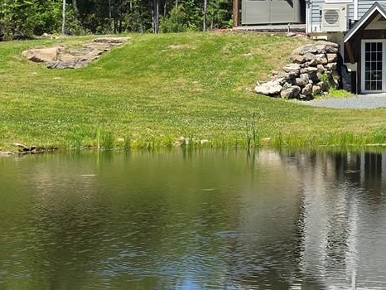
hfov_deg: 18.3
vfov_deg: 14.2
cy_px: -64
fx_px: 1127
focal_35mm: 101
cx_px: 480
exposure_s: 1/4764
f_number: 1.4
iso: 64
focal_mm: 6.5
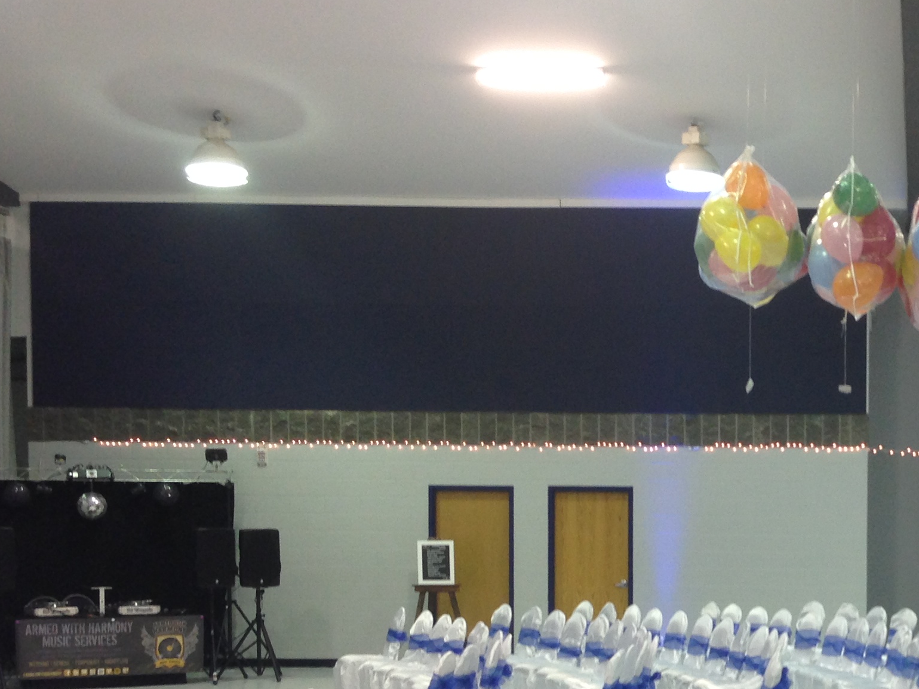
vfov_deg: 20.7
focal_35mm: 70
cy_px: 590
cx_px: 860
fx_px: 1858
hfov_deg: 26.7
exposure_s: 1/20
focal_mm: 4.12
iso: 64
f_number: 2.4
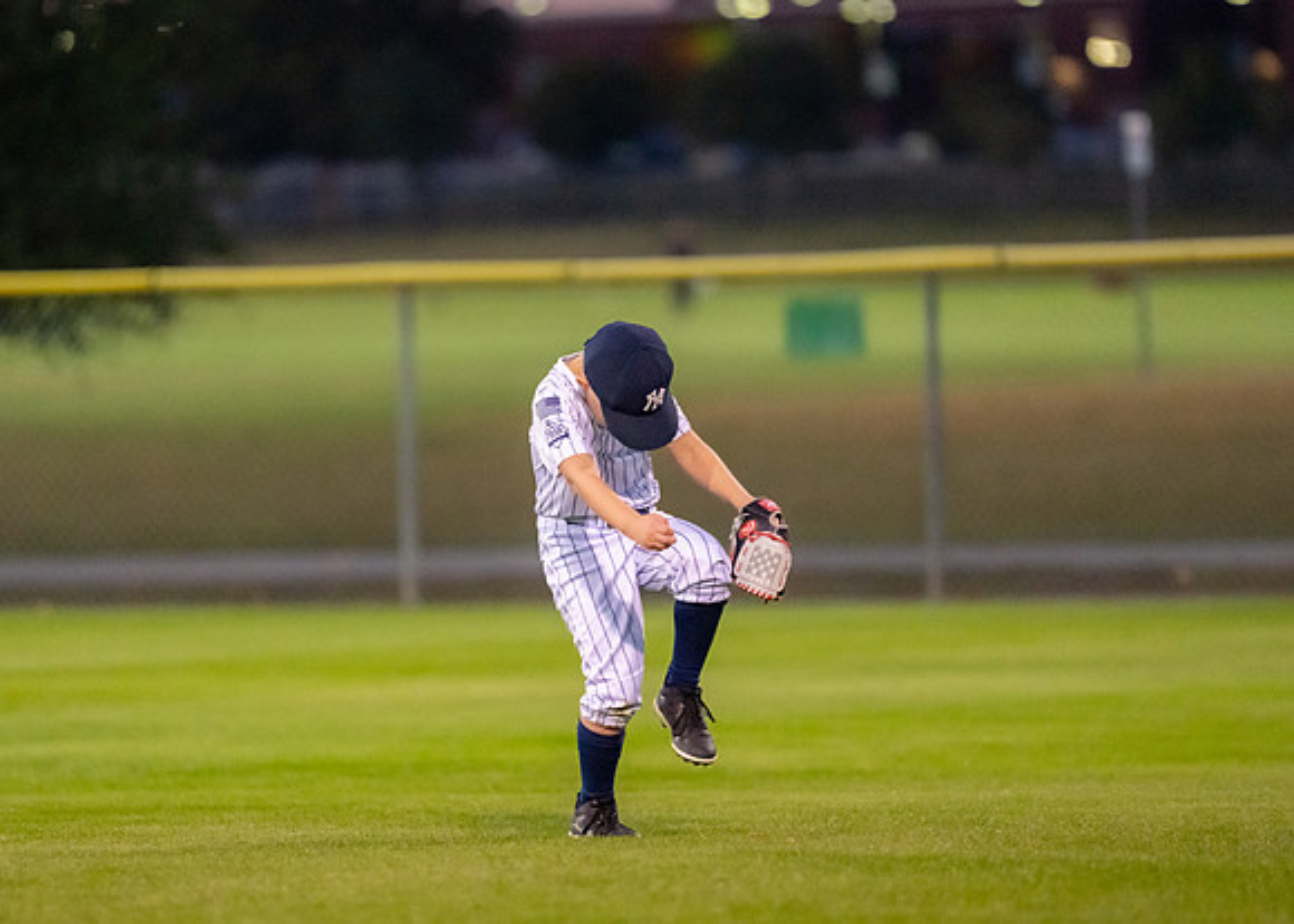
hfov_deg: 7.0
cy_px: 460
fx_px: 10580
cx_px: 588
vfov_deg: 5.0
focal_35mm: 288
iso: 4000
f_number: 2.8
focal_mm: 200
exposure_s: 1/1000
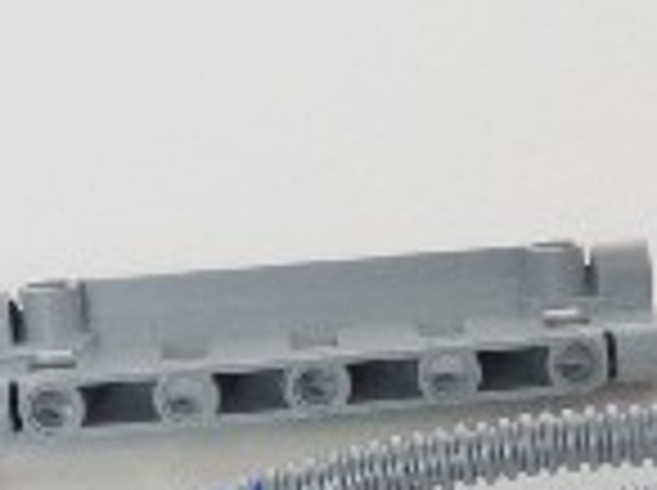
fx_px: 2804
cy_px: 625
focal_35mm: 148
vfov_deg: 9.8
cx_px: 706
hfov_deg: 13.1
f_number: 2.8
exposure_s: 1/20
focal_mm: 4.8
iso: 100
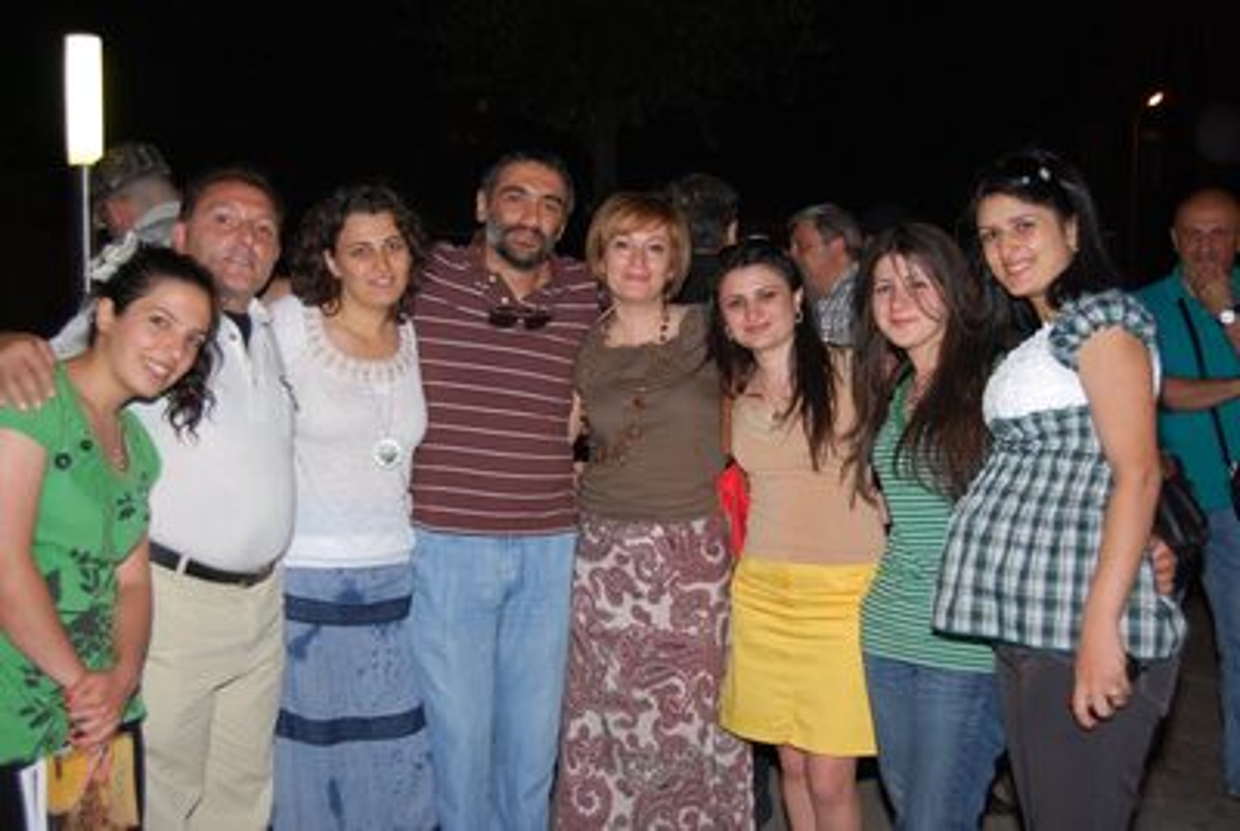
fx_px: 1345
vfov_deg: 34.3
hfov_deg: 49.5
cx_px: 620
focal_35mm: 39
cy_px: 416
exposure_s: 1/60
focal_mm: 26
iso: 250
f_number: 4.2
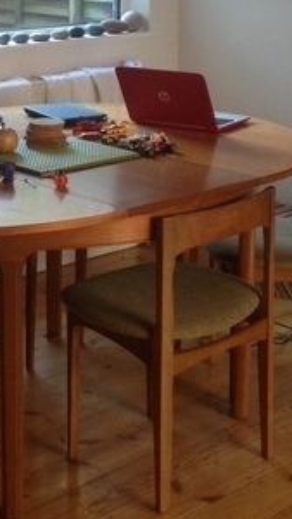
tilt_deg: -5.7
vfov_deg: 22.7
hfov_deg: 13.2
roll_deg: -0.4
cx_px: 112
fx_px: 1265
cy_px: 80
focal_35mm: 92
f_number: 2.4
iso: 125
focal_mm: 4.12
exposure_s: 1/20
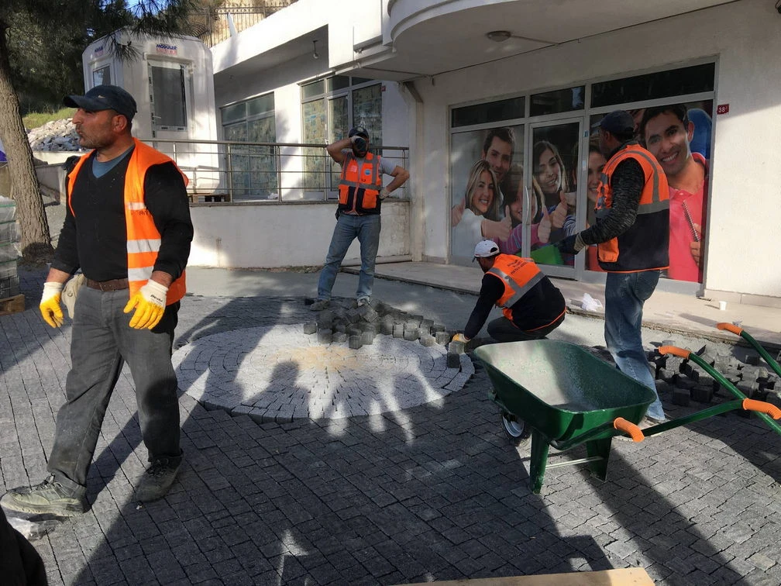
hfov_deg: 61.7
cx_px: 390
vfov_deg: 48.2
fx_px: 654
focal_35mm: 29
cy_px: 293
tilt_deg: -4.9
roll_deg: +2.1
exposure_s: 1/416
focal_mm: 4.15
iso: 25
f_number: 2.2
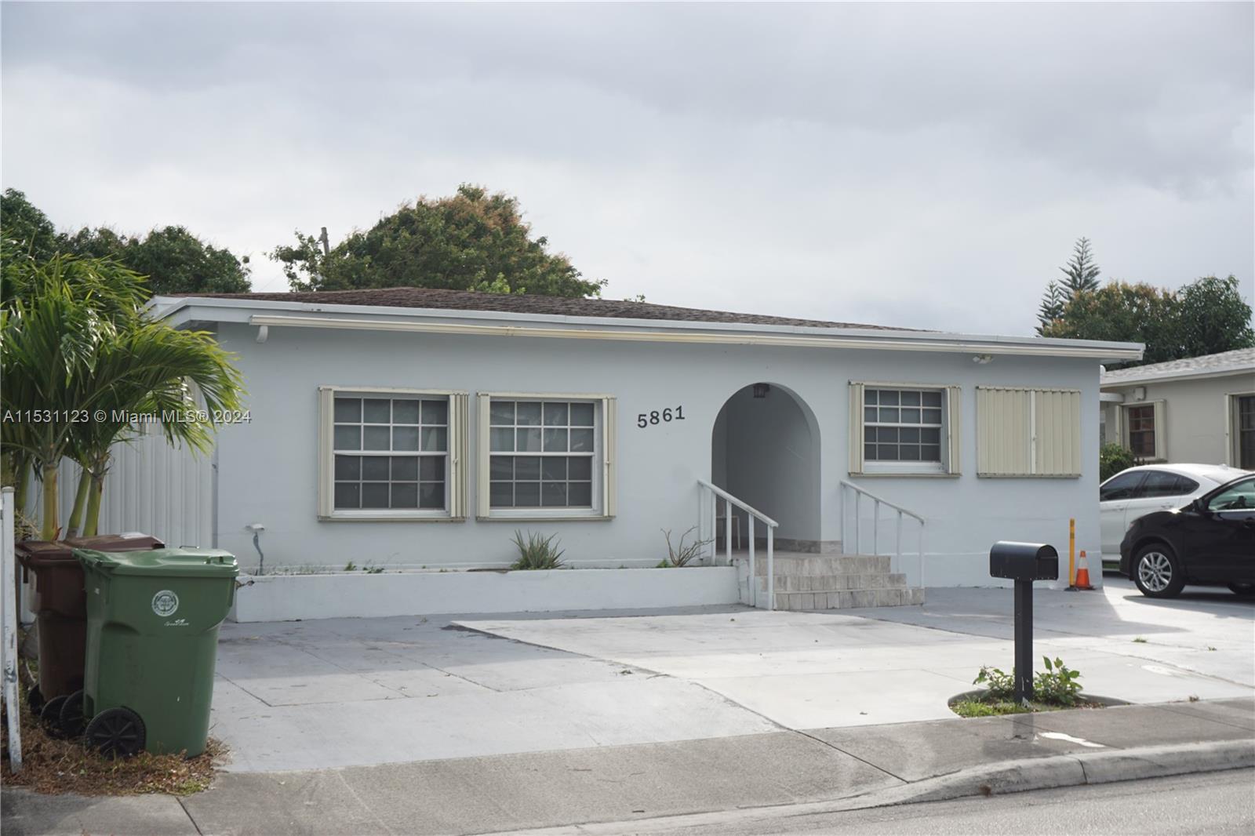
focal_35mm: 46
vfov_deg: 28.9
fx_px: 1621
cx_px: 628
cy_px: 418
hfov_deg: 42.3
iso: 100
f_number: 8
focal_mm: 31
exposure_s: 1/125
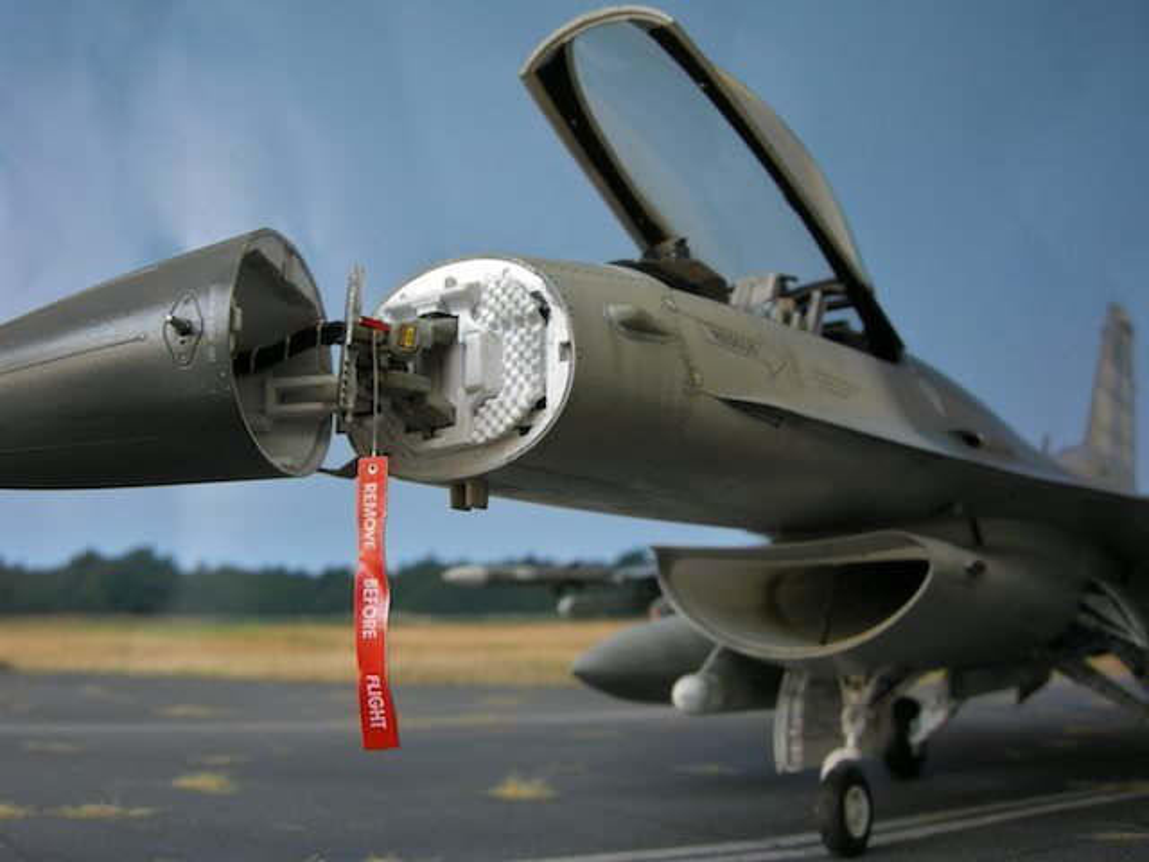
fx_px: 1195
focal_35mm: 36
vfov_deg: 39.7
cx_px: 574
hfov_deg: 51.4
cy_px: 431
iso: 64
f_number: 5.4
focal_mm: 7.5
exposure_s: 1/8
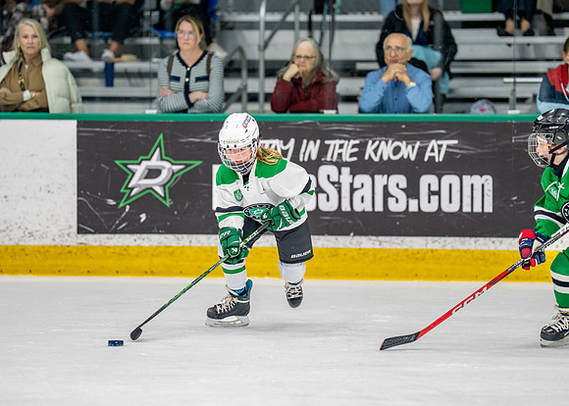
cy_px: 188
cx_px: 278
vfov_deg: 5.5
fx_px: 4241
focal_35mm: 262
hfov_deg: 7.7
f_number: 2.8
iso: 800
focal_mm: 200
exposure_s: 1/1250
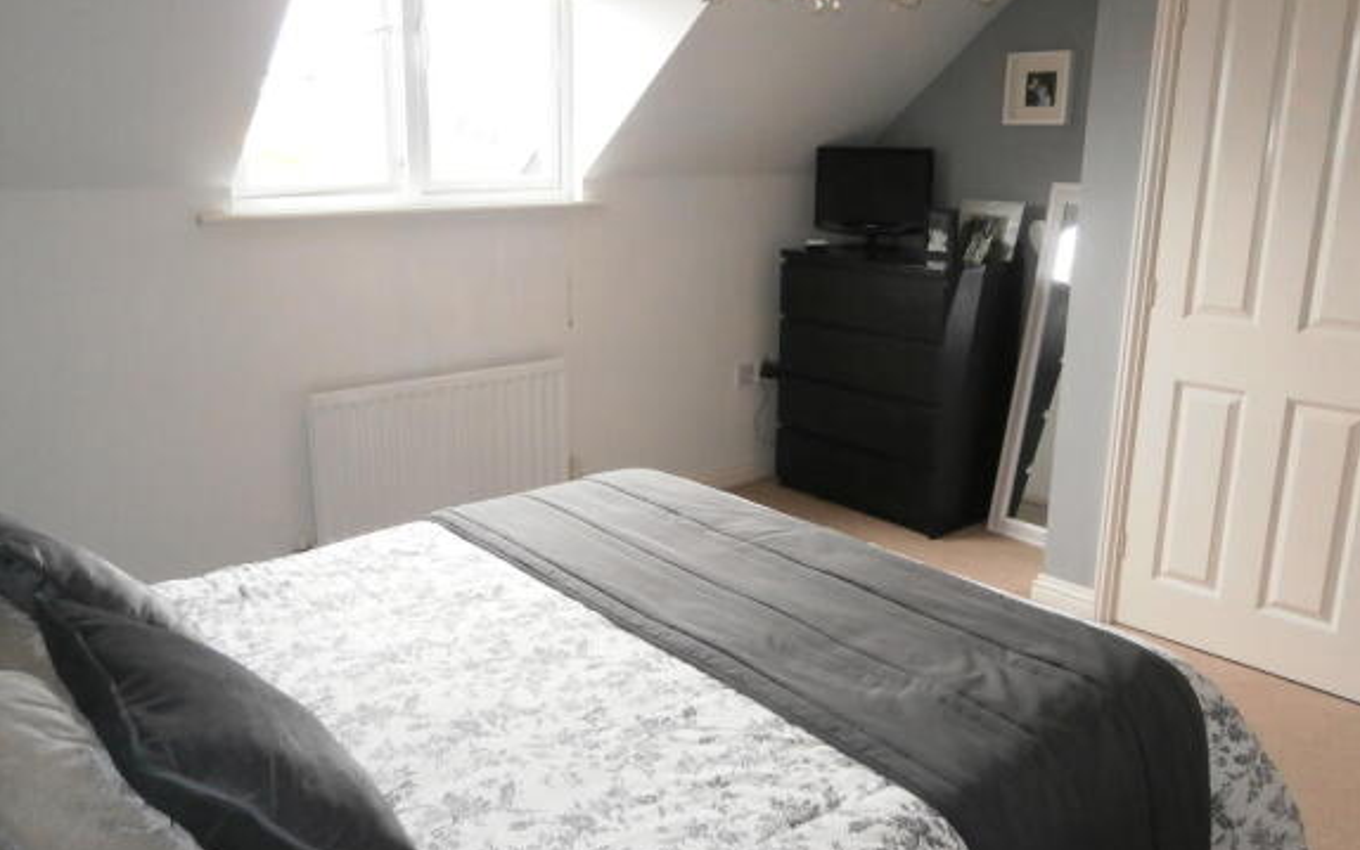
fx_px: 1038
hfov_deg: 66.5
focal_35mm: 28
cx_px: 686
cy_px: 416
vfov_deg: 44.6
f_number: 2.8
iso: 200
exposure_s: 1/30
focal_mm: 4.7
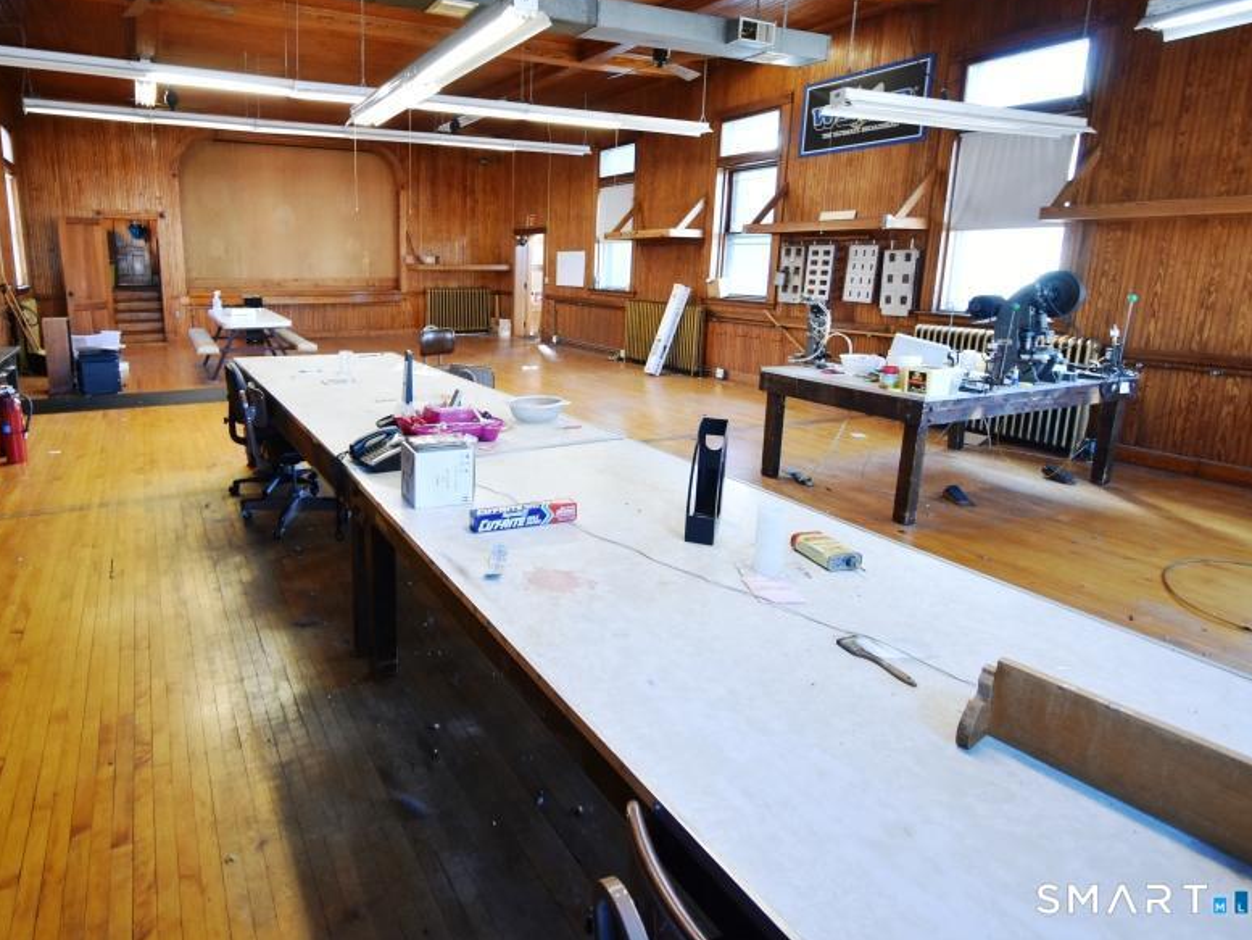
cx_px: 479
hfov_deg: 83.2
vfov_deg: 68.3
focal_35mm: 19
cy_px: 397
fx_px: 687
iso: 400
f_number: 4.5
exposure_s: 1/15
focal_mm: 10
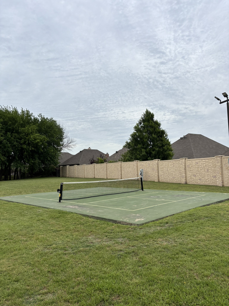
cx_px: 114
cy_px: 153
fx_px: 229
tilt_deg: +5.4
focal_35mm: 26
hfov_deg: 53.1
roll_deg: +1.7
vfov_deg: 67.3
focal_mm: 5.96
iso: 50
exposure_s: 1/2288
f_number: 1.6
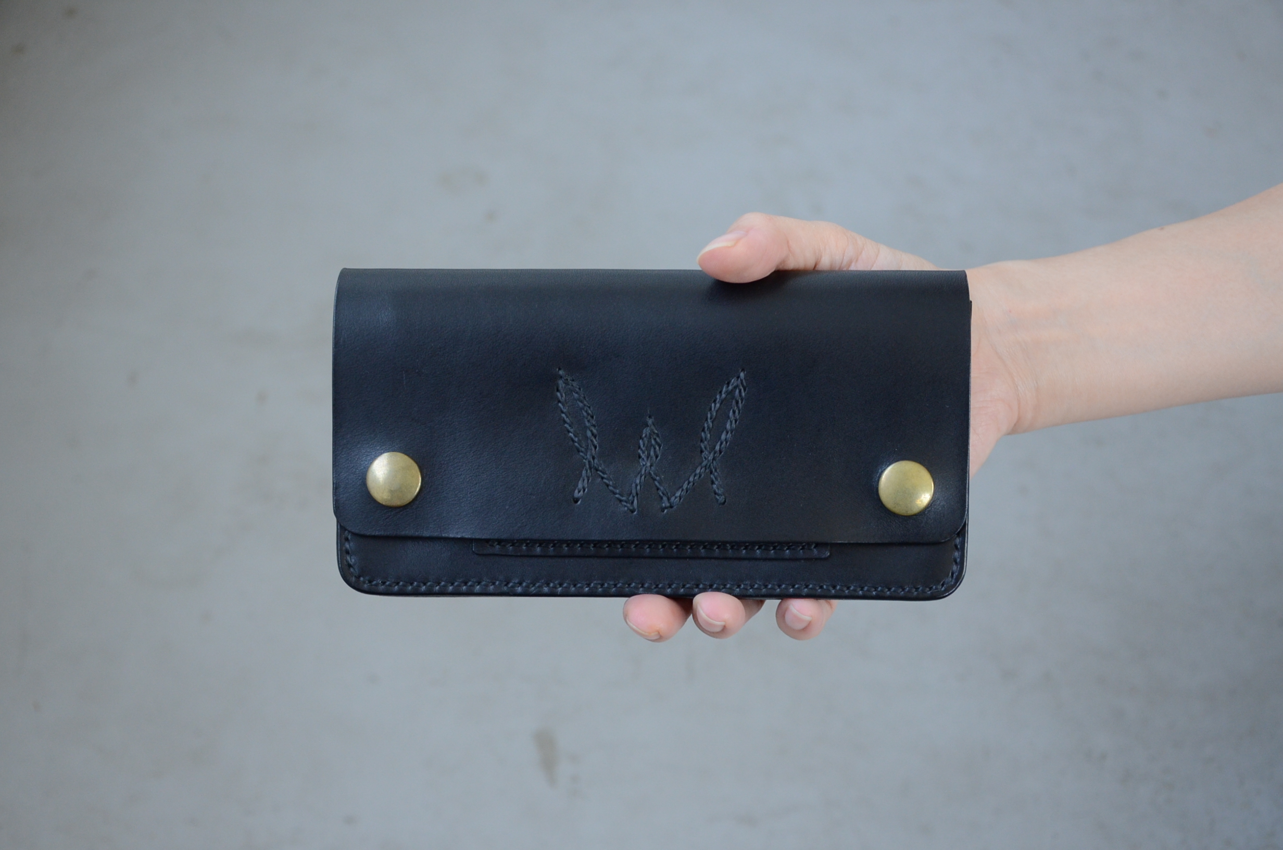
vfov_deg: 26.4
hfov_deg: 39.0
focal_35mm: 51
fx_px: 1814
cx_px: 642
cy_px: 425
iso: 1000
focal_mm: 34
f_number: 5
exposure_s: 1/60
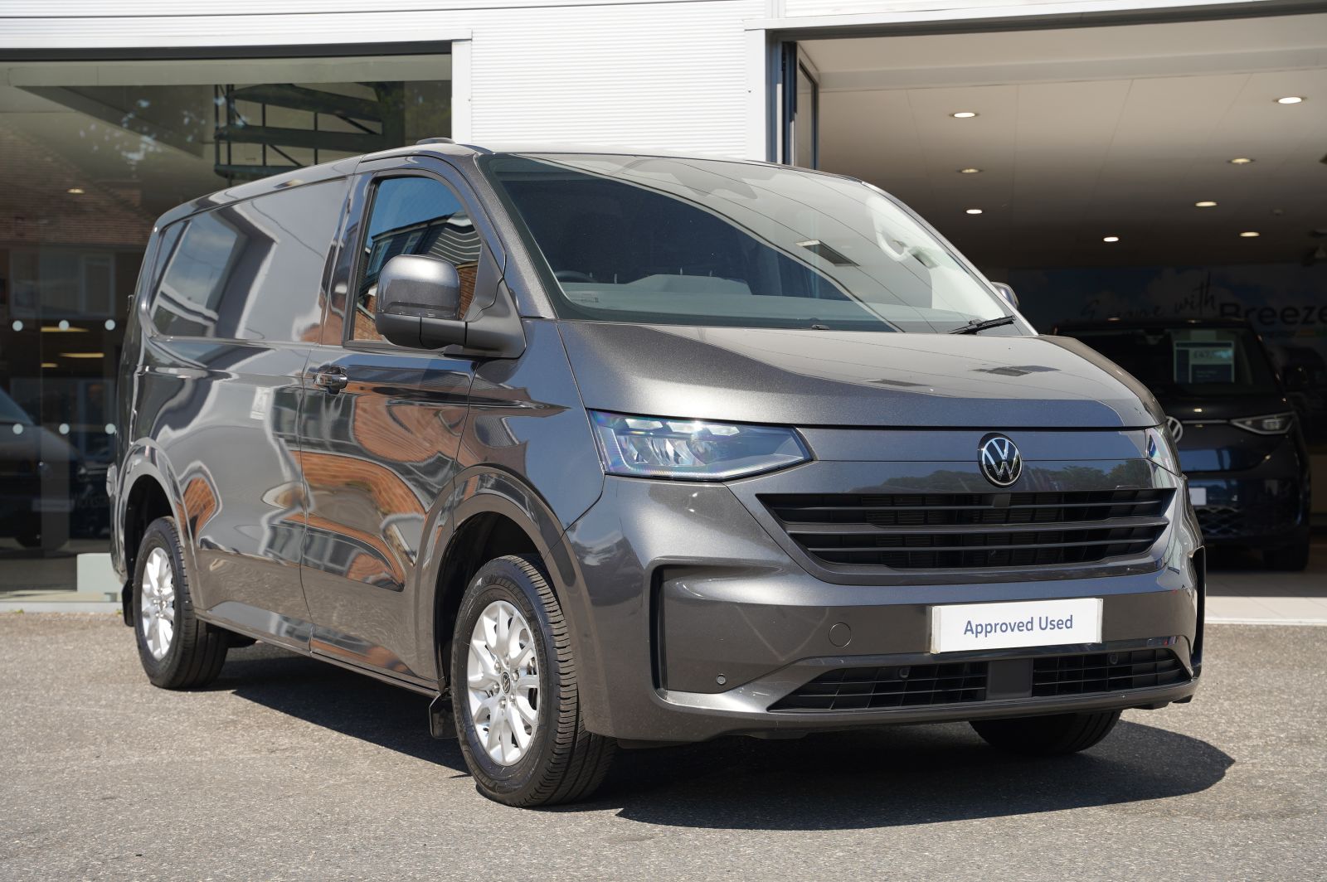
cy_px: 441
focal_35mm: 56
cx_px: 664
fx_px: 2059
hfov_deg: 35.7
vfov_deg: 24.2
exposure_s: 1/200
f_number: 4.5
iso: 100
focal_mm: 55.9
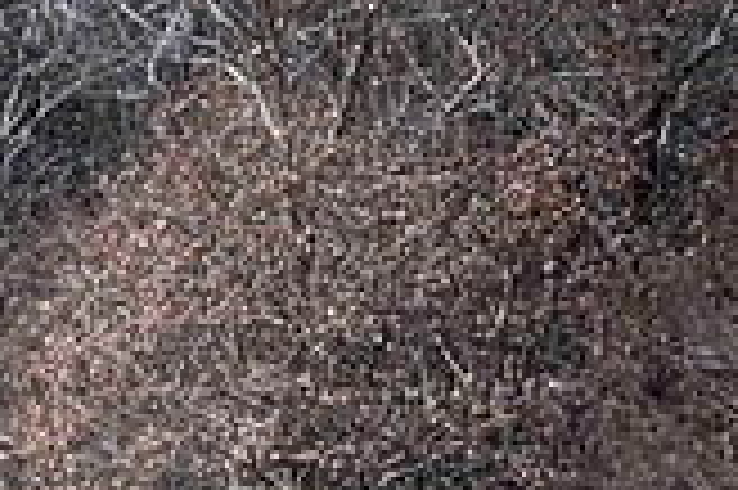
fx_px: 5796
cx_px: -450
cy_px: 771
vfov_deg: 4.8
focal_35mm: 283
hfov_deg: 7.1
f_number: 16
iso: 640
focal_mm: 80
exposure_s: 1/1000
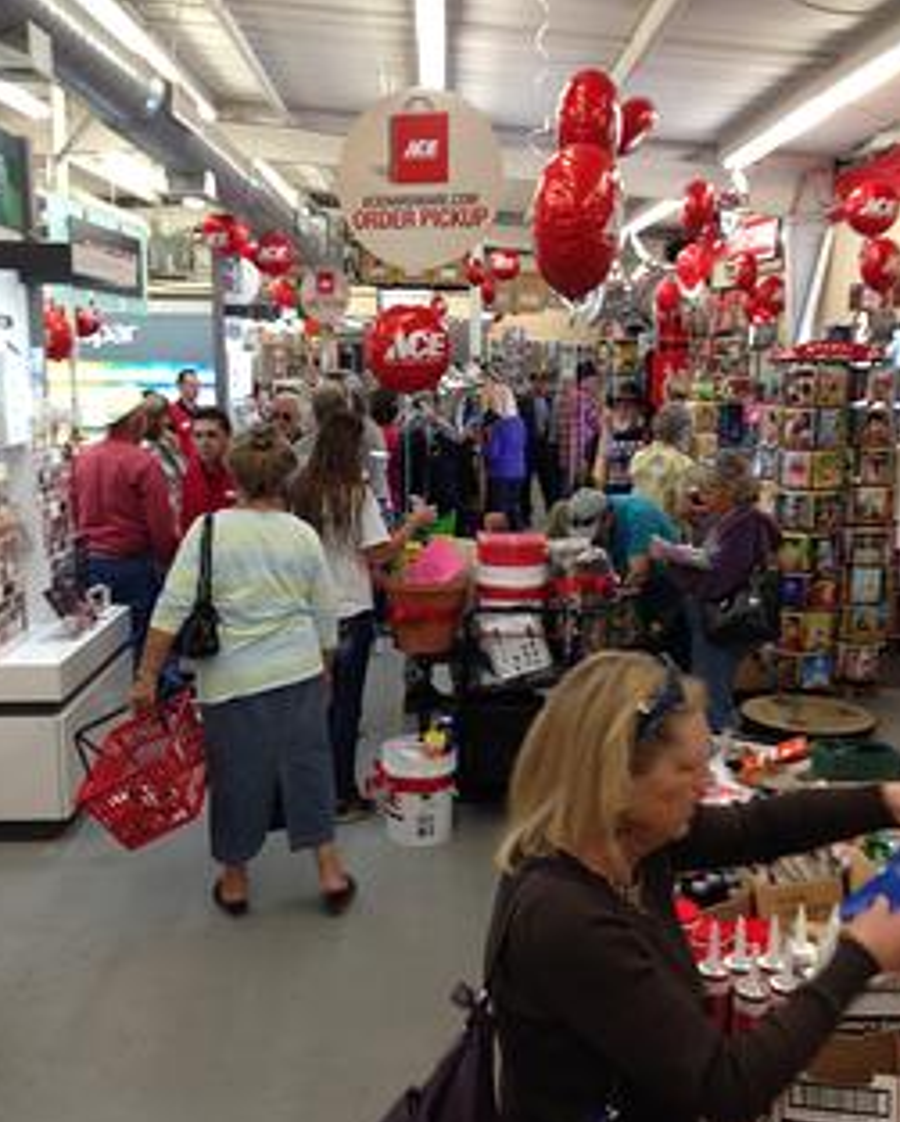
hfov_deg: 41.2
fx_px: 1197
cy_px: 566
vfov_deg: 50.2
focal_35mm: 36
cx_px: 446
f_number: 2.4
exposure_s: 1/24
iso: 50
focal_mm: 4.12
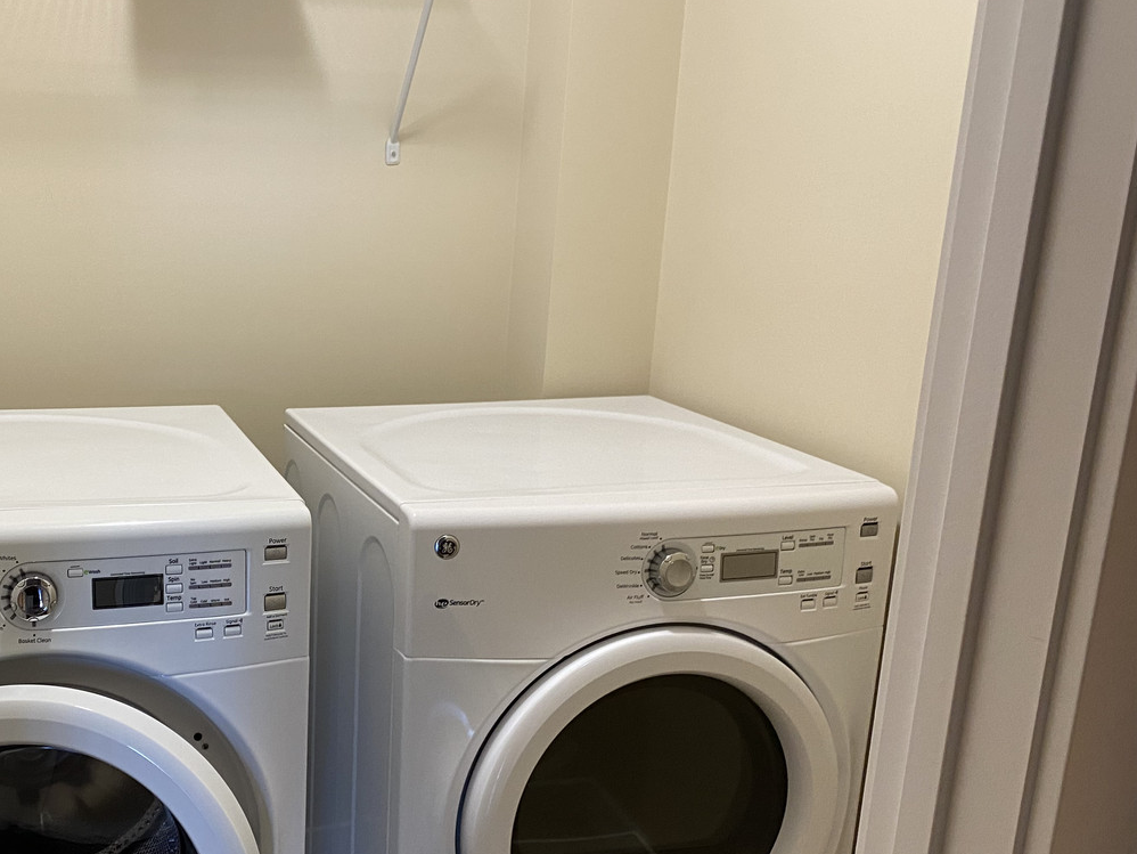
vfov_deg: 35.8
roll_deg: -0.6
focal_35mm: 40
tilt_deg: -15.7
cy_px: 534
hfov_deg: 44.9
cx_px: 263
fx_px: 1314
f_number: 1.8
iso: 125
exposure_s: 1/60
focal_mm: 4.25
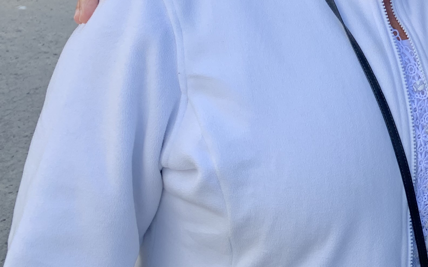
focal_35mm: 70
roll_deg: +0.7
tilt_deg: -12.8
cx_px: 488
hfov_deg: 26.7
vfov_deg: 17.6
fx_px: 817
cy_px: -70
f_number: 1.8
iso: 25
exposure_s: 1/234
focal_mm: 4.25
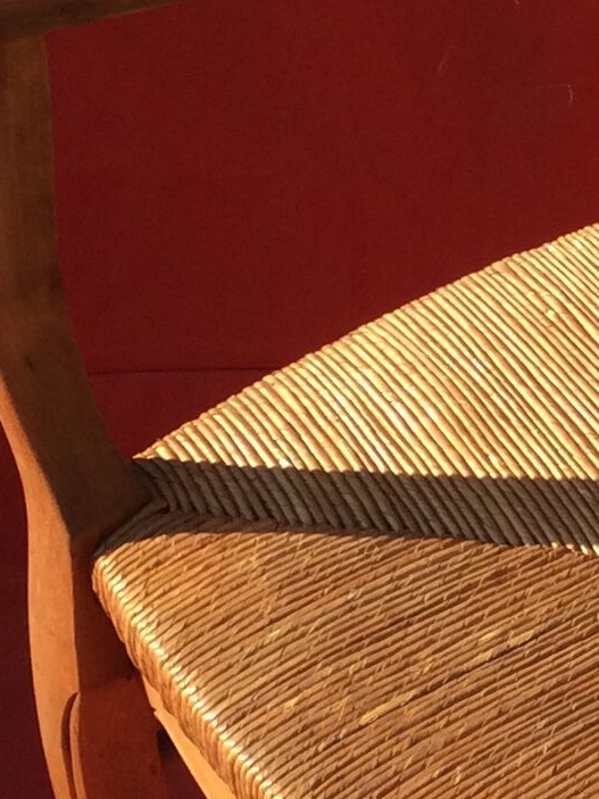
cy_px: 390
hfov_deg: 10.0
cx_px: 850
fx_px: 3323
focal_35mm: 144
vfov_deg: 13.7
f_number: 2.4
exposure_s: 1/543
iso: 25
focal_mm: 3.3
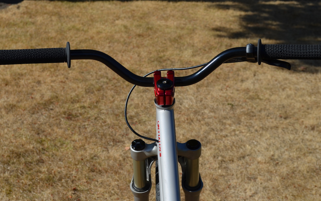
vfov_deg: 17.6
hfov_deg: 27.9
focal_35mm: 74
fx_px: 647
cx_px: 161
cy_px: 106
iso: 100
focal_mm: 48
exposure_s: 1/320
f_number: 9
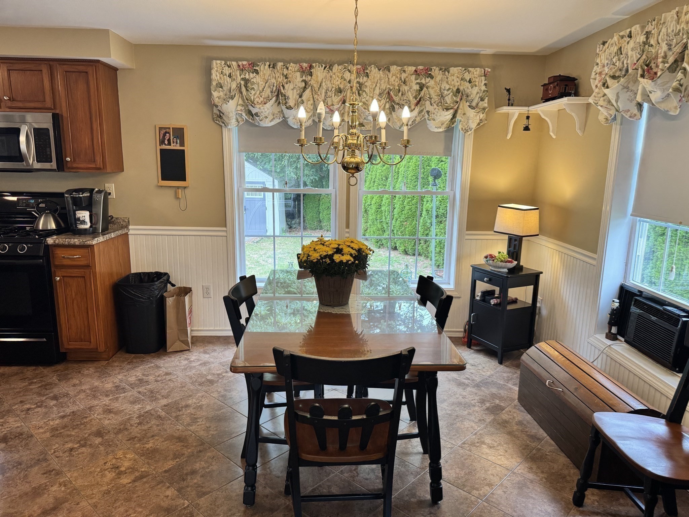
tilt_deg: -12.3
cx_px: 344
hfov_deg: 71.6
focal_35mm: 24
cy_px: 258
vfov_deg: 56.8
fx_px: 478
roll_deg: -1.6
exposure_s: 1/120
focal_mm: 6.76
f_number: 1.78
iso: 200
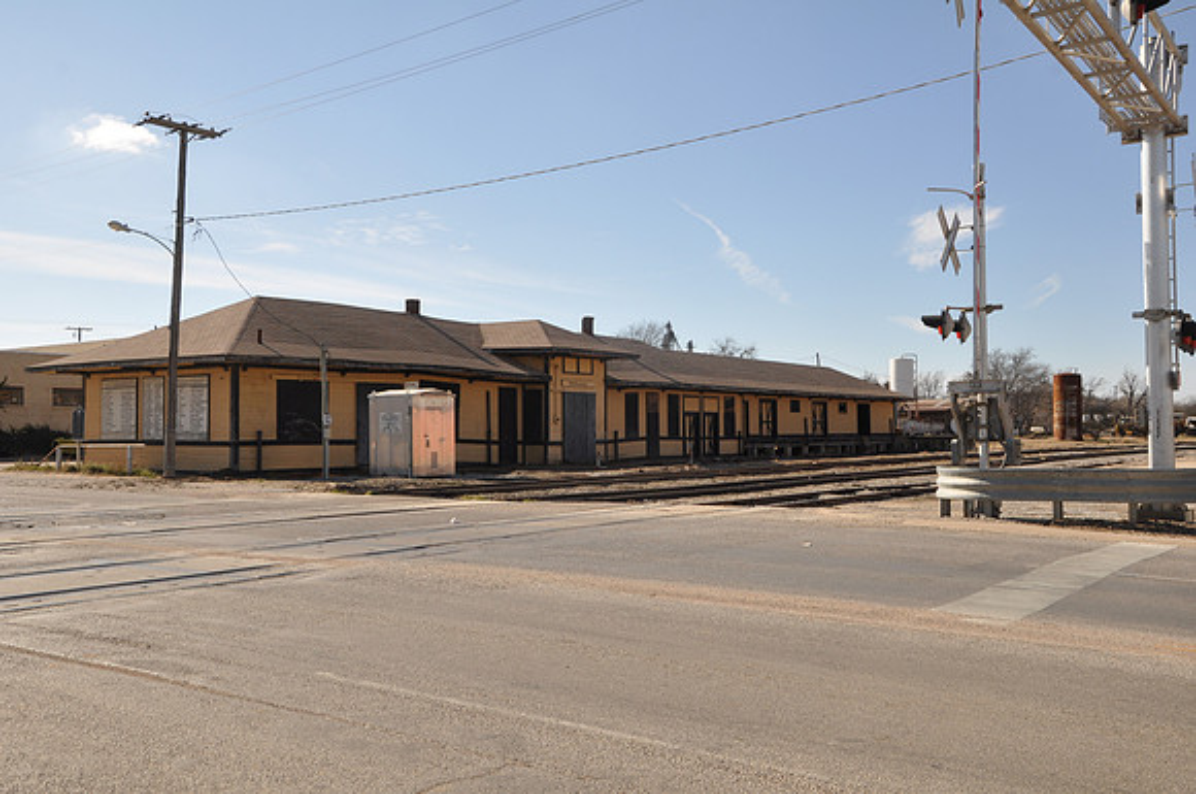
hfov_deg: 57.3
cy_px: 397
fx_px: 1095
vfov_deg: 39.9
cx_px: 598
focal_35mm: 33
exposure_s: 1/125
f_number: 11
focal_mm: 22
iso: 200
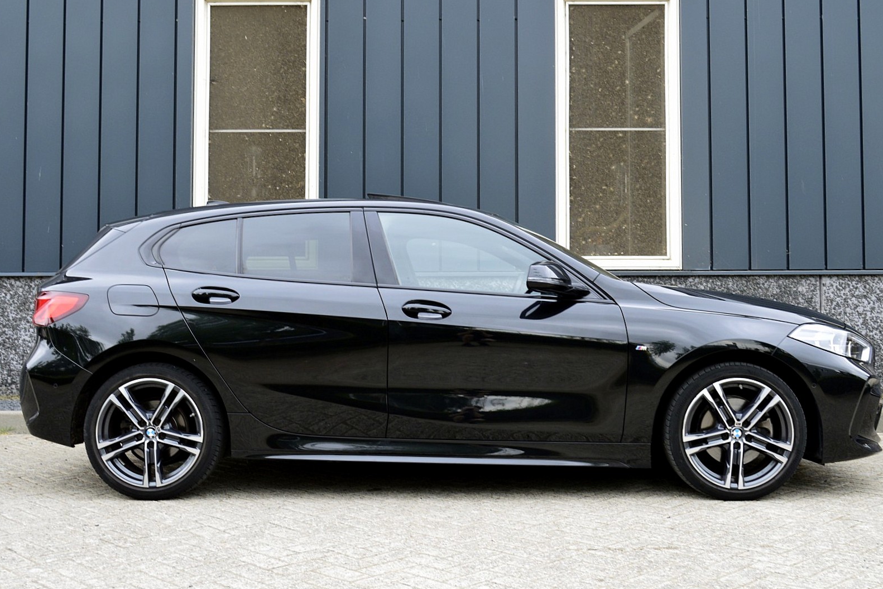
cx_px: 446
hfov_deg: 48.5
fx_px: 981
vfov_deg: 33.4
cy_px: 293
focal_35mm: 40
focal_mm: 26
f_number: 8
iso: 400
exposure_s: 1/60
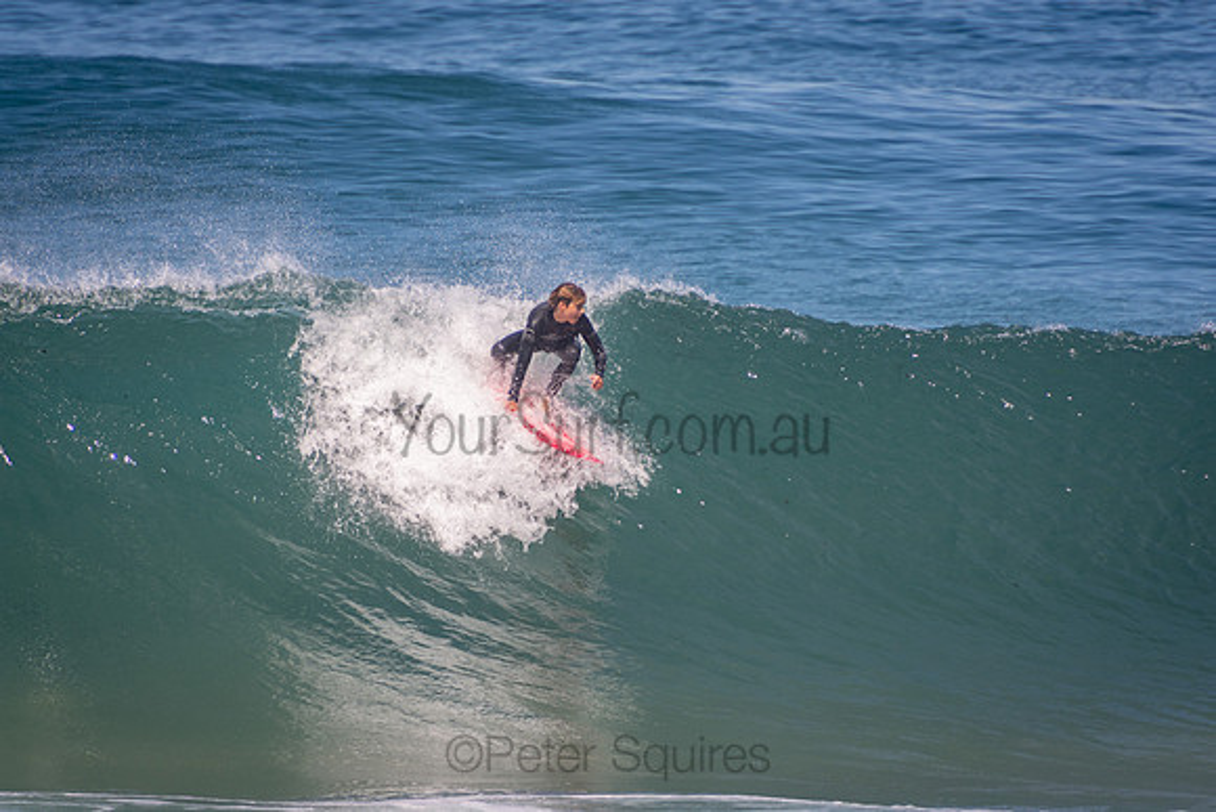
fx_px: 20270
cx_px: 608
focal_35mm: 600
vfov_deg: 2.3
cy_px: 406
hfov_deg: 3.4
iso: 250
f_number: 5.6
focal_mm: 400
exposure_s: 1/1250
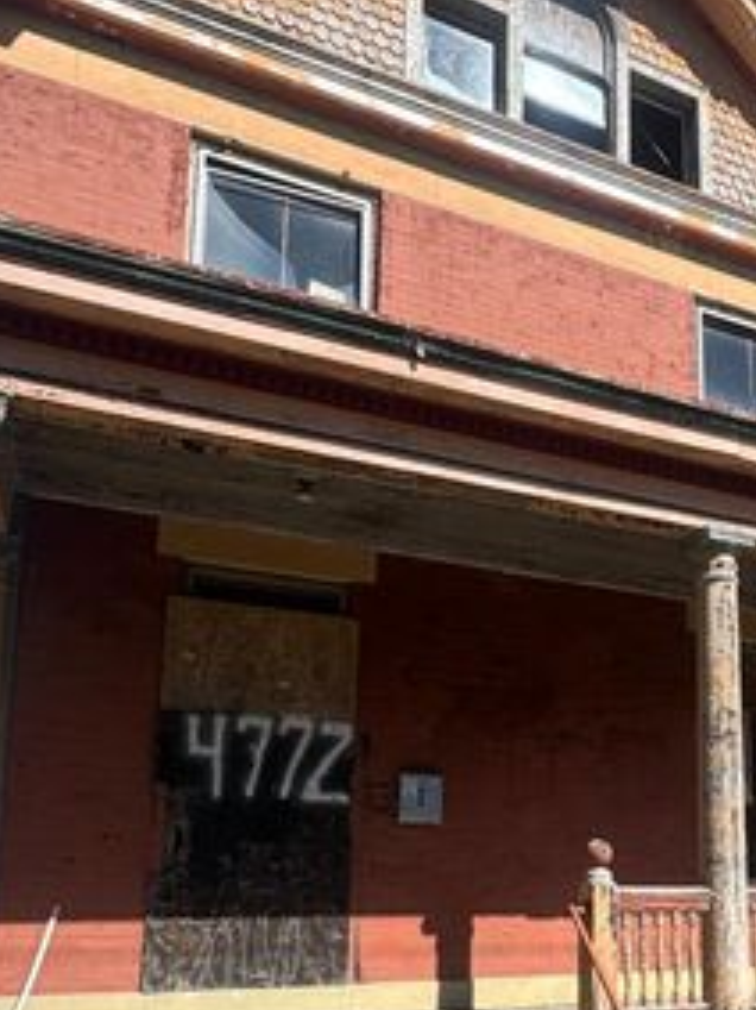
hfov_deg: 41.6
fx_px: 962
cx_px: 567
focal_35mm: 33
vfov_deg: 52.9
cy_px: 758
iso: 40
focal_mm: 2.22
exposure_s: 1/1256
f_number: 2.2
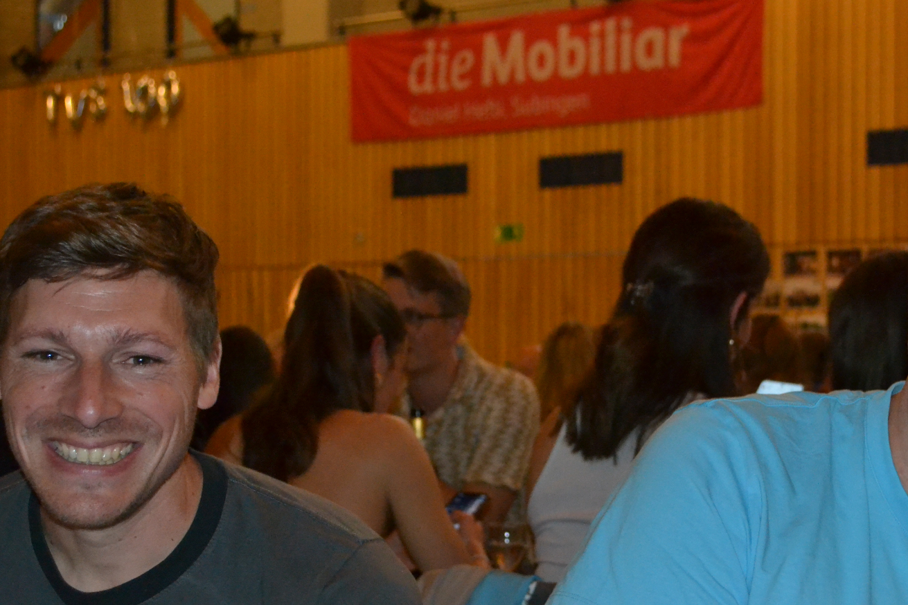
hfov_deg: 26.9
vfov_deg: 18.1
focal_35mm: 75
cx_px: 582
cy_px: 421
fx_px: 1892
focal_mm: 32
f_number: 4.8
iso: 3200
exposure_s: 1/60
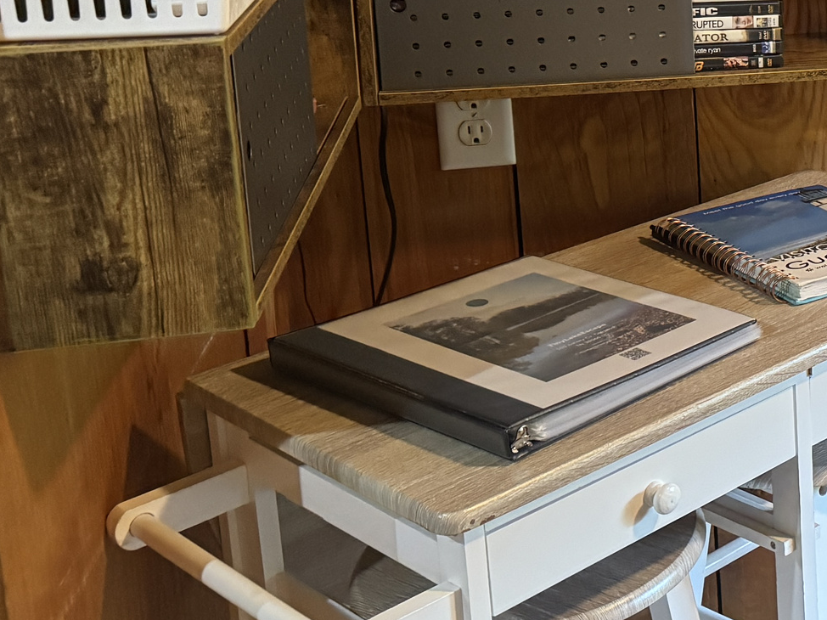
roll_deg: -1.8
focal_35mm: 70
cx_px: 1197
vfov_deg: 20.3
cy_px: -20
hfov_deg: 23.1
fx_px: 1672
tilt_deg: -12.8
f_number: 1.78
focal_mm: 6.76
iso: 640
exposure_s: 1/60
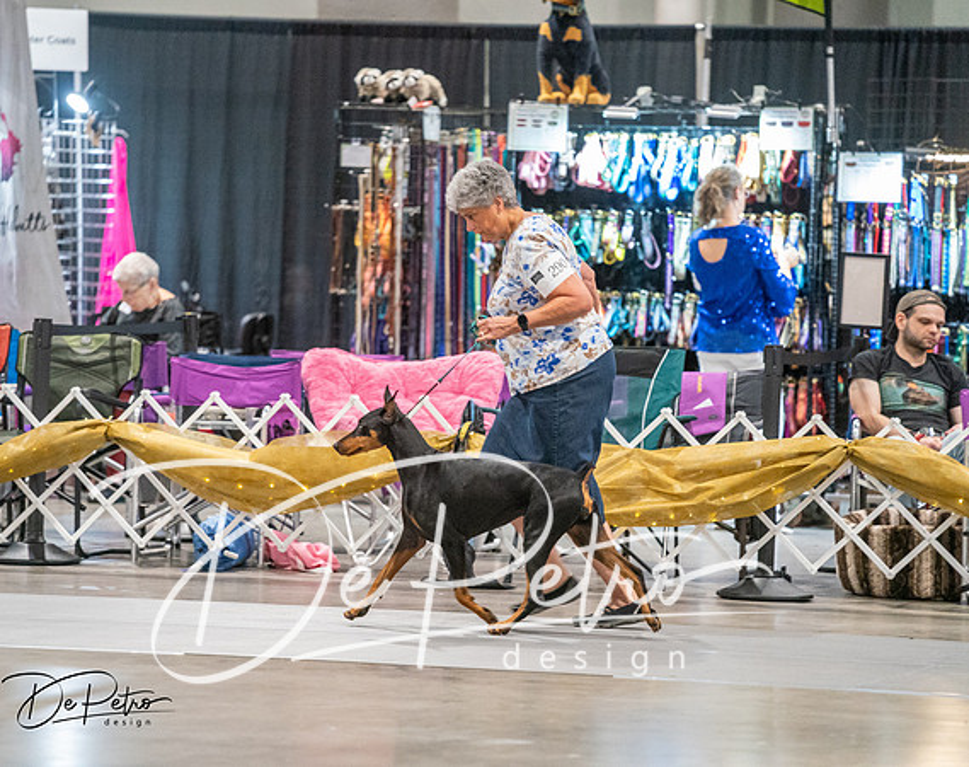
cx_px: 428
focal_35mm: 229
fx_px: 6543
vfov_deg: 6.7
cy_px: 383
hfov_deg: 8.5
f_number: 2.8
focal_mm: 200
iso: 6400
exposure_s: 1/250
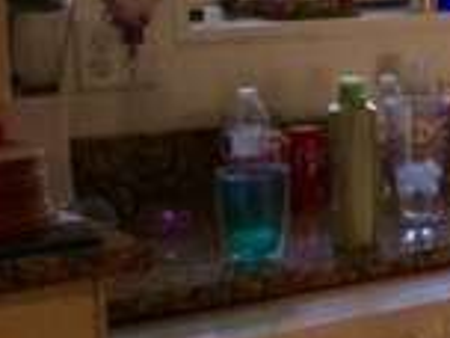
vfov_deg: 12.0
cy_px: 21
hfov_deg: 13.6
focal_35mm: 122
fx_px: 1586
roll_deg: +1.5
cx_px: 921
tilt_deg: -5.0
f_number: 2.2
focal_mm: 4.15
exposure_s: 1/30
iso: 64
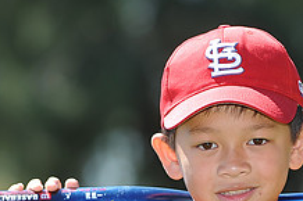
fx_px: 3919
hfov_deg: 4.4
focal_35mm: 466
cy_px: 237
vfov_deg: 2.9
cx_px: 243
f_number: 4.5
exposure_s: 1/500
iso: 200
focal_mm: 175
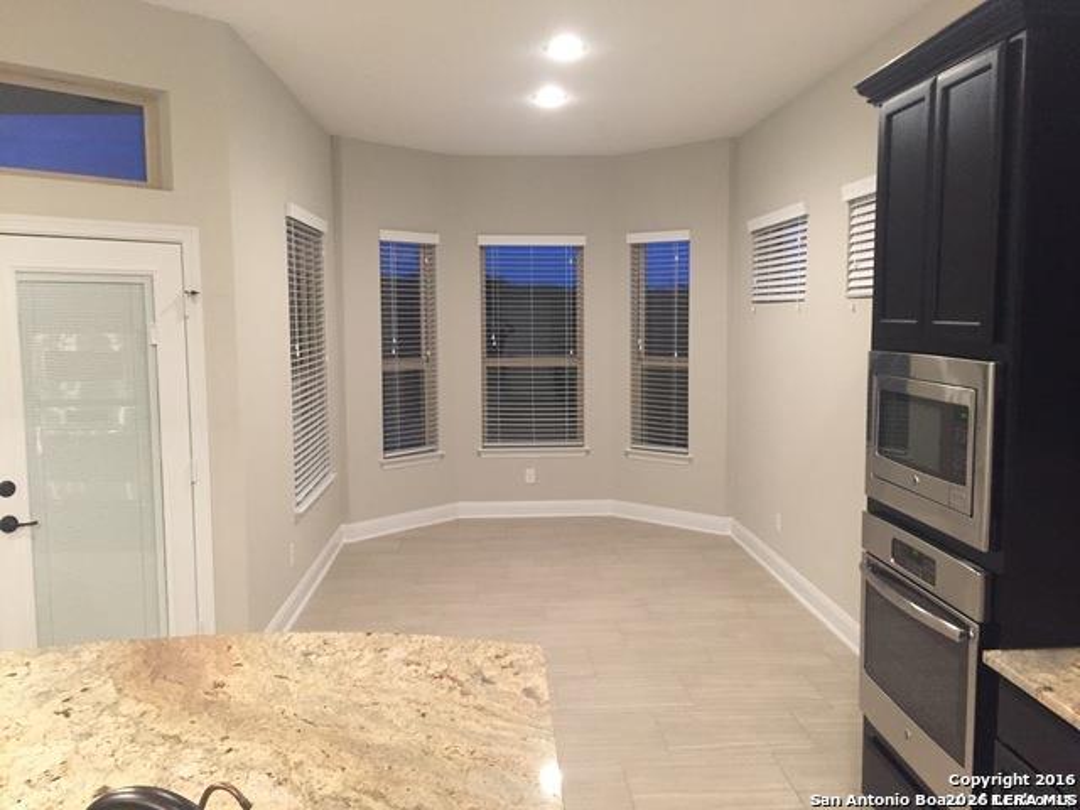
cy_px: 405
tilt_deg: -5.6
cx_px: 540
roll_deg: +0.9
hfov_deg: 61.7
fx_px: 905
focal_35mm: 29
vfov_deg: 48.2
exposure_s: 1/24
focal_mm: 4.15
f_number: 2.2
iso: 250
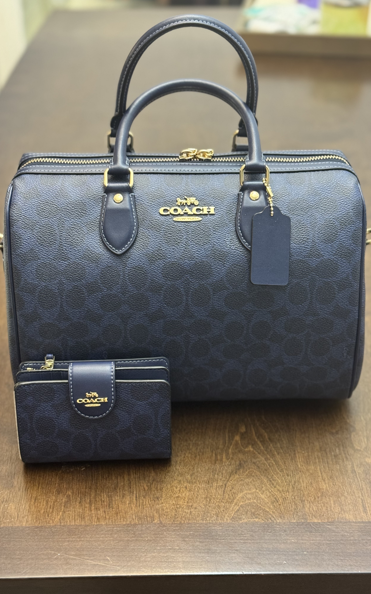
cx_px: 191
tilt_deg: -33.6
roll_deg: +0.6
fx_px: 825
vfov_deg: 39.6
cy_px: 296
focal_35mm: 51
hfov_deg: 25.3
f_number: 1.78
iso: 400
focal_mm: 6.76
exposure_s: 1/40
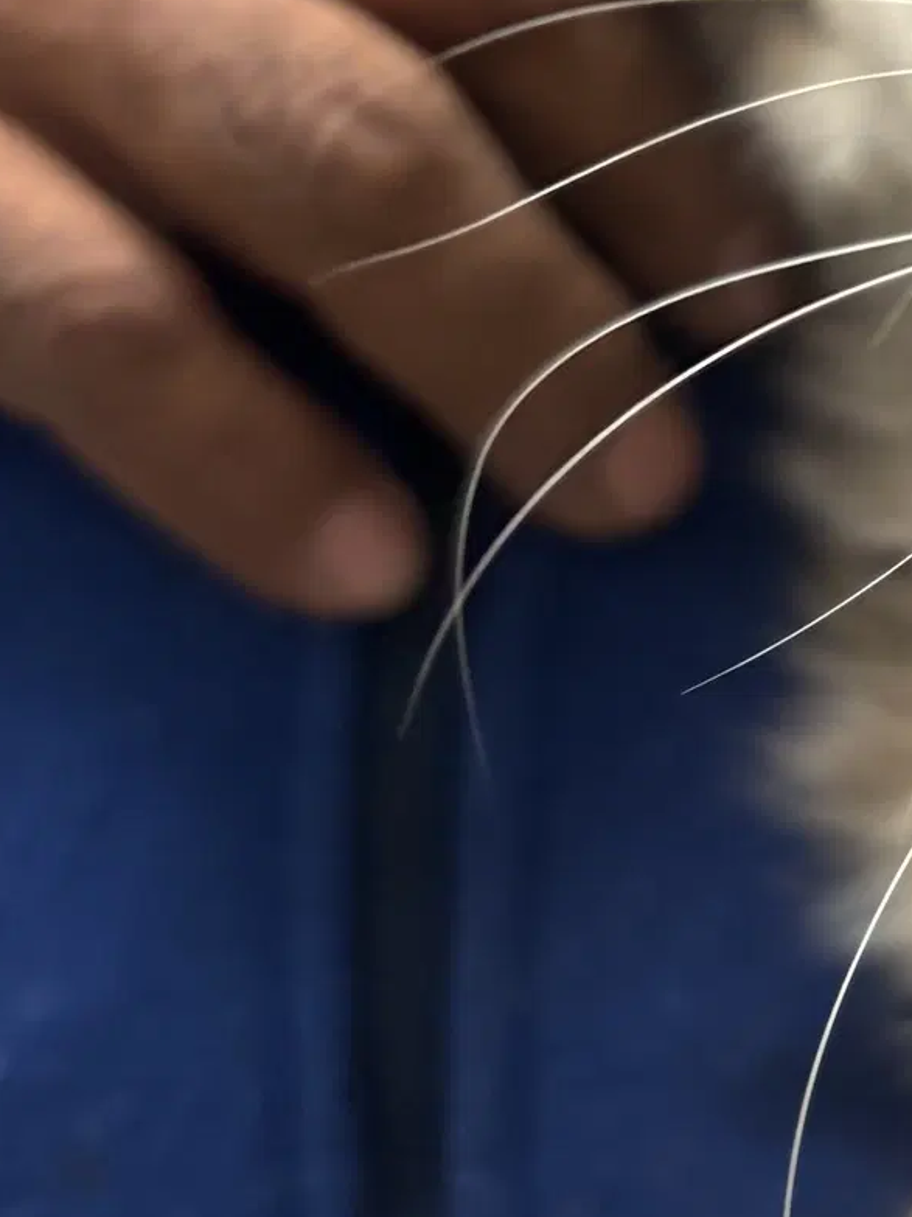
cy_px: 393
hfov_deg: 16.2
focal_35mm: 85
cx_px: 1265
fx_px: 2987
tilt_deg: -3.6
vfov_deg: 22.9
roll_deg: -1.5
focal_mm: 5.96
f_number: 1.6
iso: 320
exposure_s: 1/60
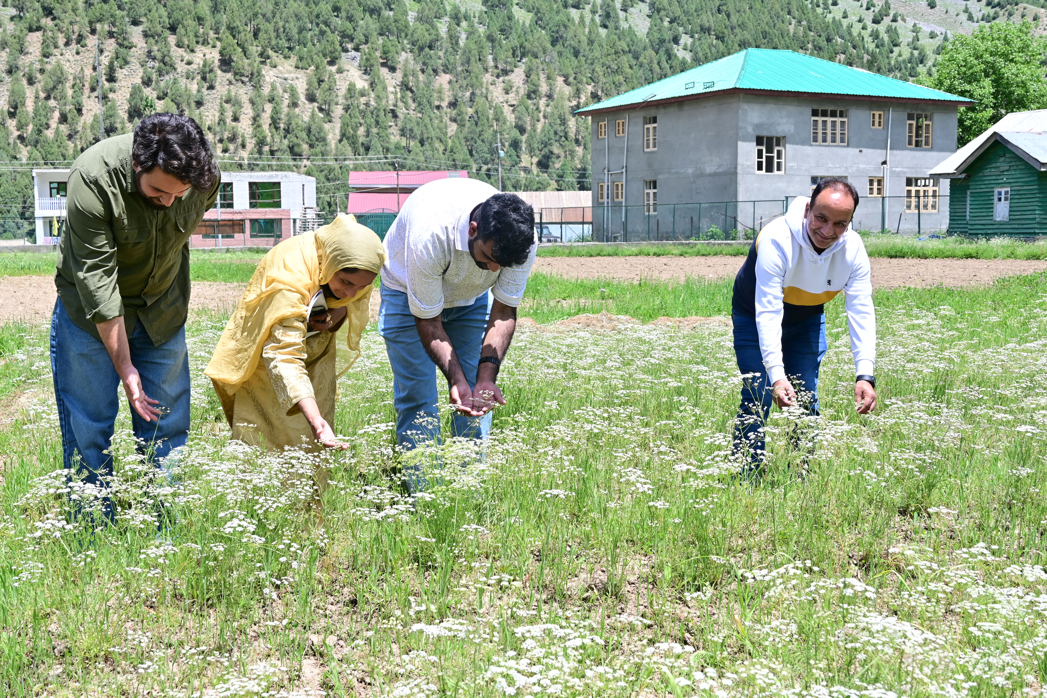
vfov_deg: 30.8
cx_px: 524
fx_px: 1265
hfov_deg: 45.0
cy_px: 349
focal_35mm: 44
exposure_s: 1/250
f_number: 8
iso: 200
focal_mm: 29
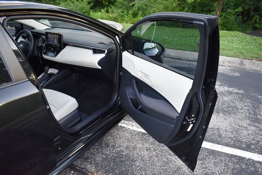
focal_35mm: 27
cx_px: 131
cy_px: 88
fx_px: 197
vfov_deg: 48.0
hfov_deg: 67.4
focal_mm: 18
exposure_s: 1/250
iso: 800
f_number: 3.5
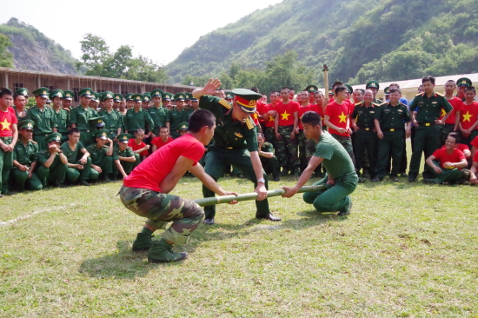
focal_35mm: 27
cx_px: 239
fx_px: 358
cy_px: 159
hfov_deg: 67.4
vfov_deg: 47.9
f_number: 10
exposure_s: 1/2500
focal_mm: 18
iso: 6400
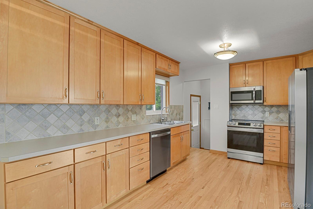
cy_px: 104
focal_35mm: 17
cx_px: 156
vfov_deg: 70.4
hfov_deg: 93.3
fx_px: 148
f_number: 8
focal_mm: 17
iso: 250
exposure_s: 2
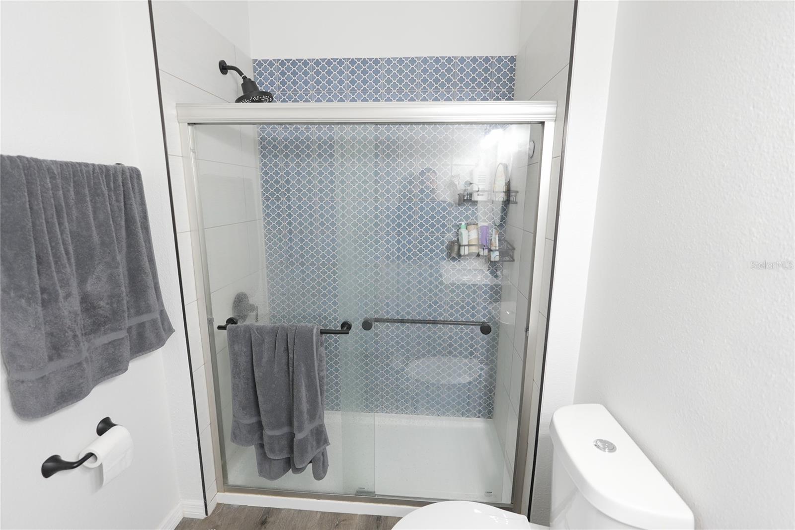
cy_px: 265
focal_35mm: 16
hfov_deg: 96.7
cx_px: 398
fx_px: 353
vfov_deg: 73.8
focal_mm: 11
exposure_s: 1/30
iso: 320
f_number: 1.8
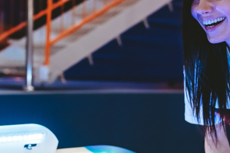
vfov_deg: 14.7
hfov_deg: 21.9
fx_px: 594
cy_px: 103
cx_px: 125
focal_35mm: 93
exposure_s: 1/400
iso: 1000
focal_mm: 35
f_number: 2.2
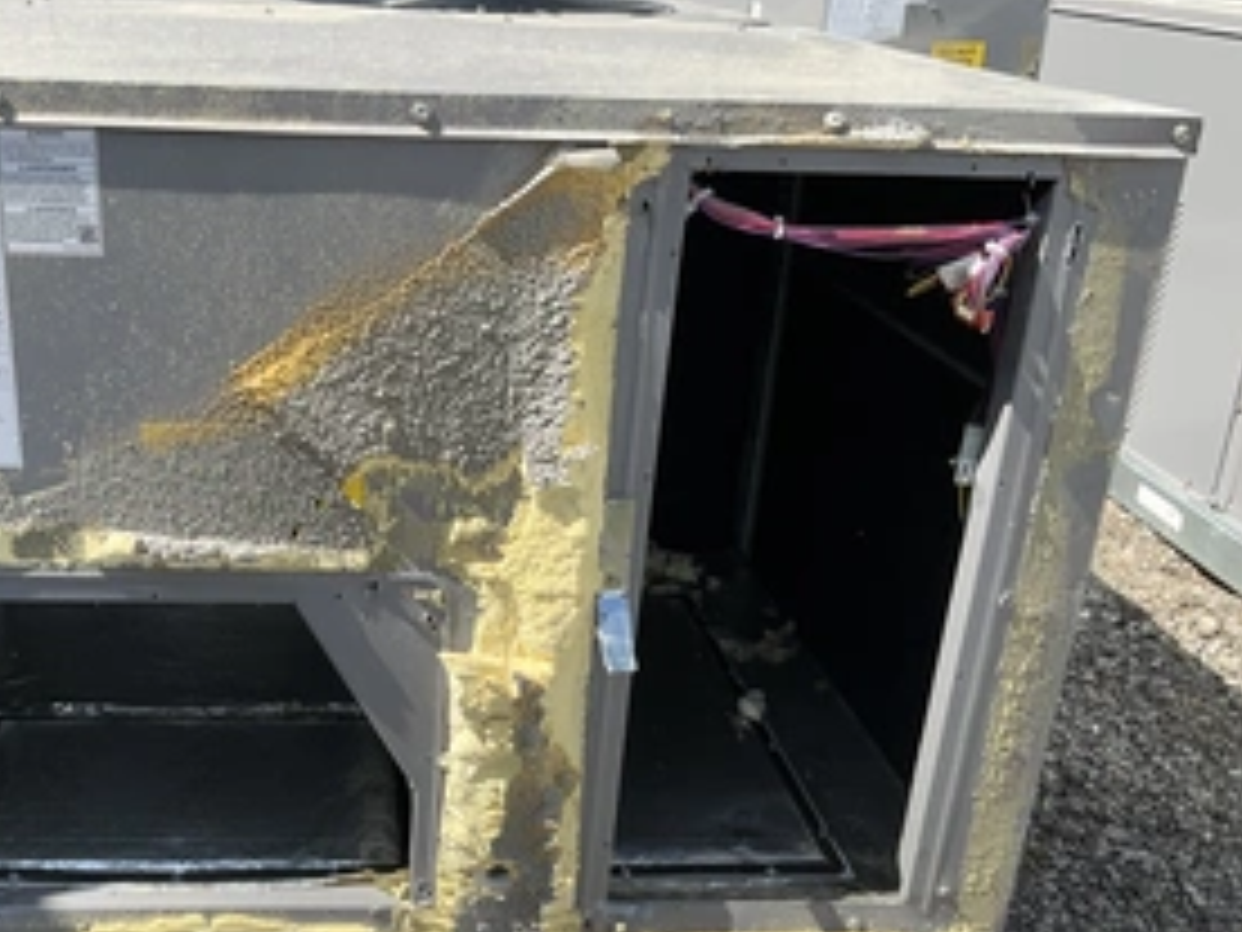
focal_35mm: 42
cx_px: 400
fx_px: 1507
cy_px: 626
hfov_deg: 44.1
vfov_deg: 34.0
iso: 25
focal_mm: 3
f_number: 1.8
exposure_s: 1/1342
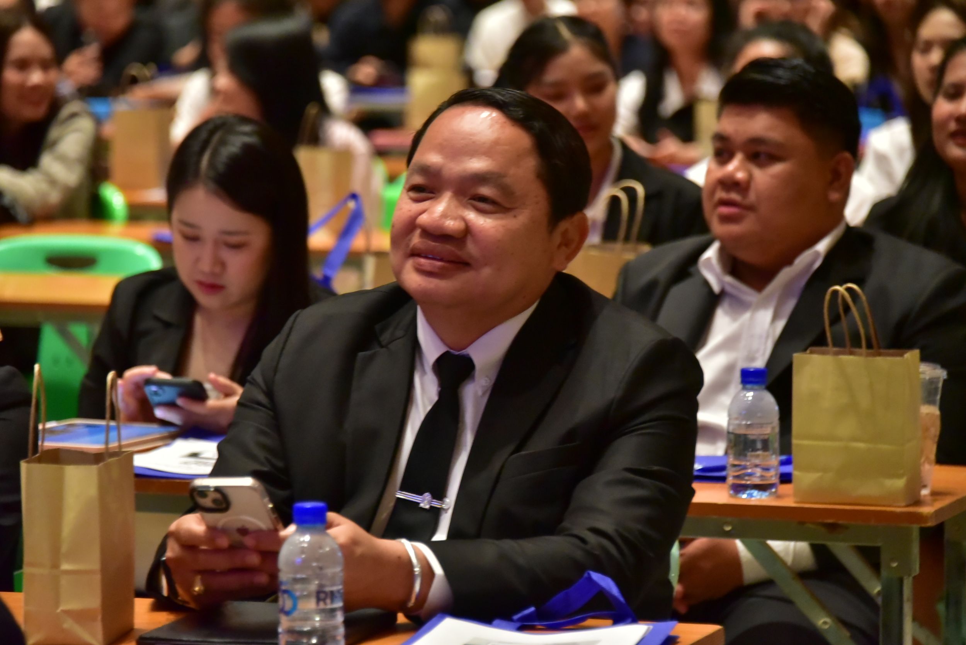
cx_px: 483
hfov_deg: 10.8
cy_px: 322
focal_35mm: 190
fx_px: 5100
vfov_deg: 7.2
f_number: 5.6
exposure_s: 1/200
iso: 8000
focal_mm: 190
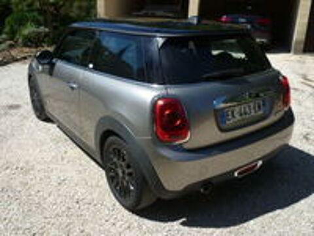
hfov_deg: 54.0
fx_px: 308
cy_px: 118
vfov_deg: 41.8
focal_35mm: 34
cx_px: 157
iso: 80
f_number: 3.2
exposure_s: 1/1000
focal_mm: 6.1
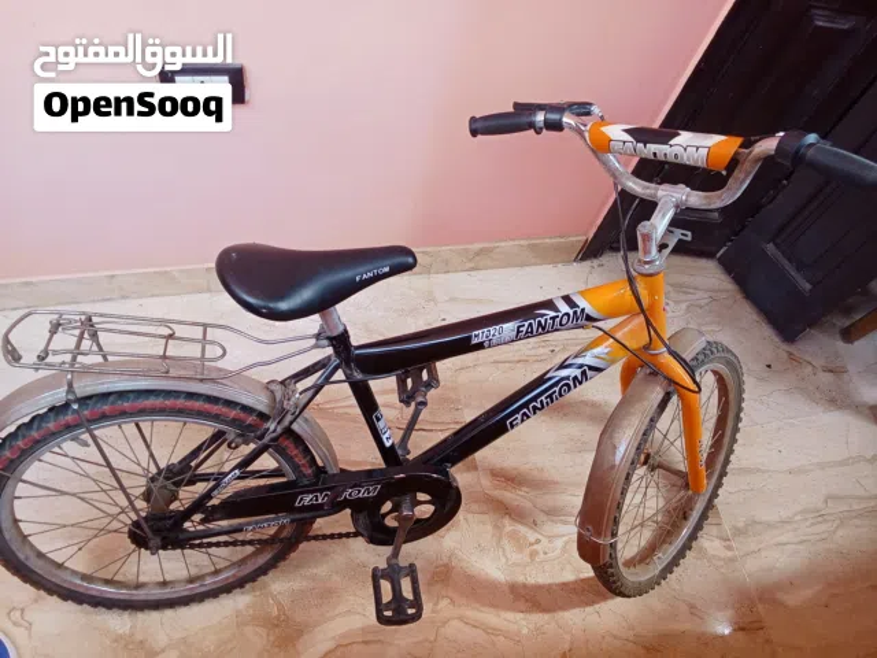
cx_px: 438
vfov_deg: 51.4
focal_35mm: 27
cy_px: 329
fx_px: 684
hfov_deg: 65.3
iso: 150
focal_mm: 2.79
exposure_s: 1/50
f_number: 2
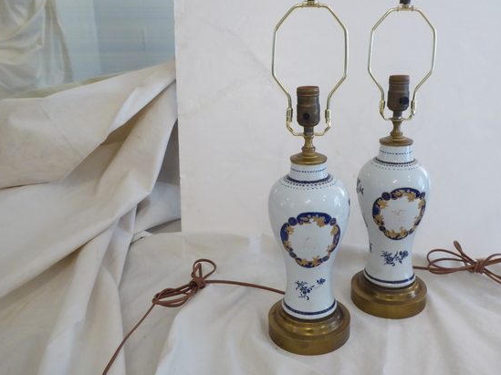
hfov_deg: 52.6
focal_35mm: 35
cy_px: 172
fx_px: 506
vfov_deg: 40.6
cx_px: 266
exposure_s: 1/40
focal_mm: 5.4
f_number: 3.5
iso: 400
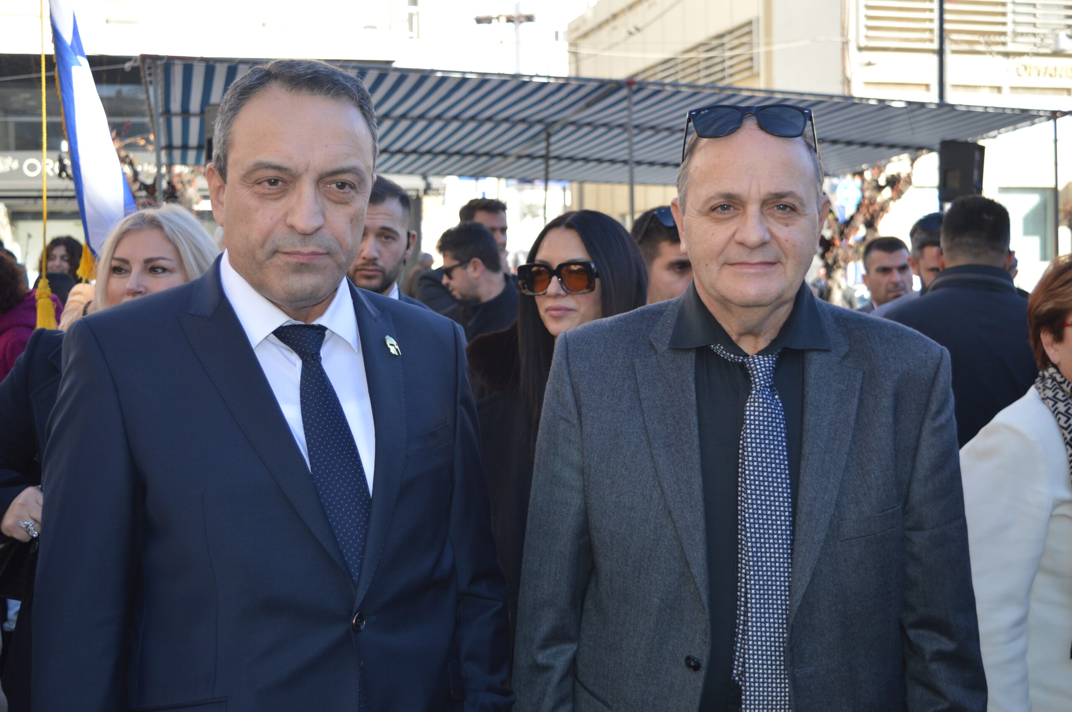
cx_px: 536
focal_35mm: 45
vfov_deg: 29.8
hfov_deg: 43.6
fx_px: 1339
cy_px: 356
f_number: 4.2
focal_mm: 30
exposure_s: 1/160
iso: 100
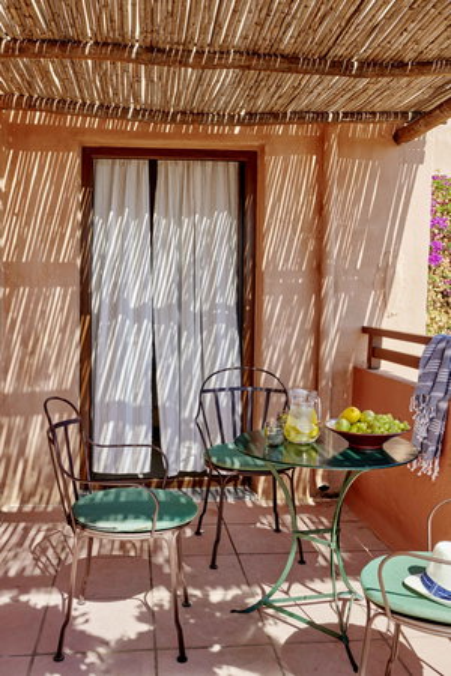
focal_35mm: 35
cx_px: 226
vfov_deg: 54.4
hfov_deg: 37.9
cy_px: 338
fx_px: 658
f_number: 8
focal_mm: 35
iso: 100
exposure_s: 1/320
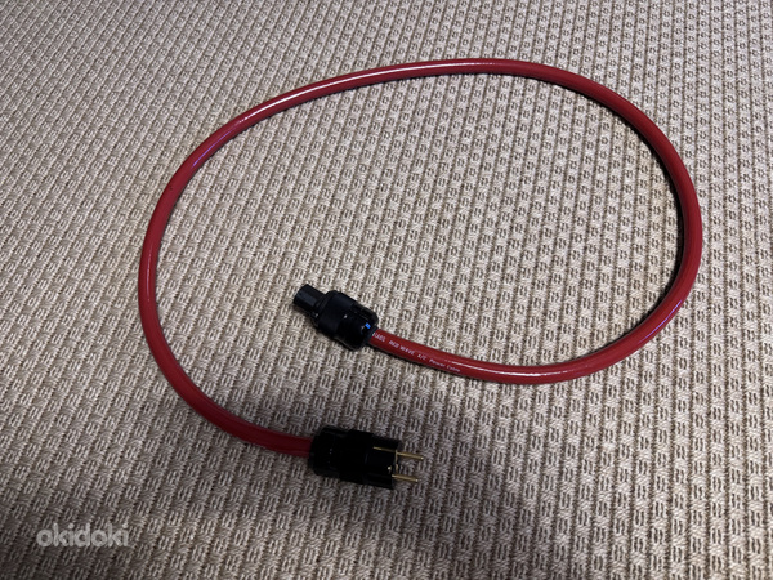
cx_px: 386
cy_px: 290
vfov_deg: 56.8
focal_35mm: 24
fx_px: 536
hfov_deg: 71.6
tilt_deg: -64.4
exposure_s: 1/50
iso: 500
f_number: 1.78
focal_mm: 6.76
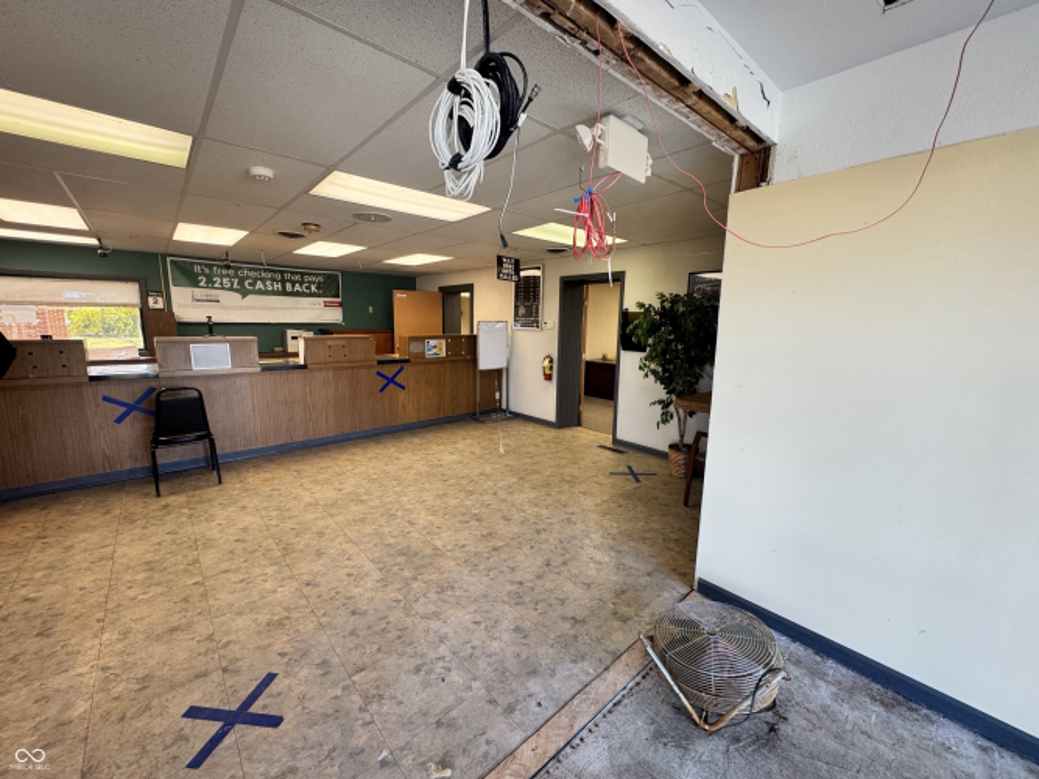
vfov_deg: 85.7
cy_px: 390
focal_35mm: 14
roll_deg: -2.0
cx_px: 520
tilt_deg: -10.0
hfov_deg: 102.1
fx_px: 420
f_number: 2.2
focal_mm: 2.22
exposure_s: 1/120
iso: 160
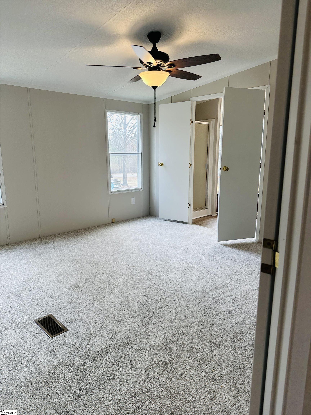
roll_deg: +0.1
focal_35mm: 24
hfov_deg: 56.8
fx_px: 287
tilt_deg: -13.0
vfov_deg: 71.6
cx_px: 156
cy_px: 208
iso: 80
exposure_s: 1/166
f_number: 1.78
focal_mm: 6.86
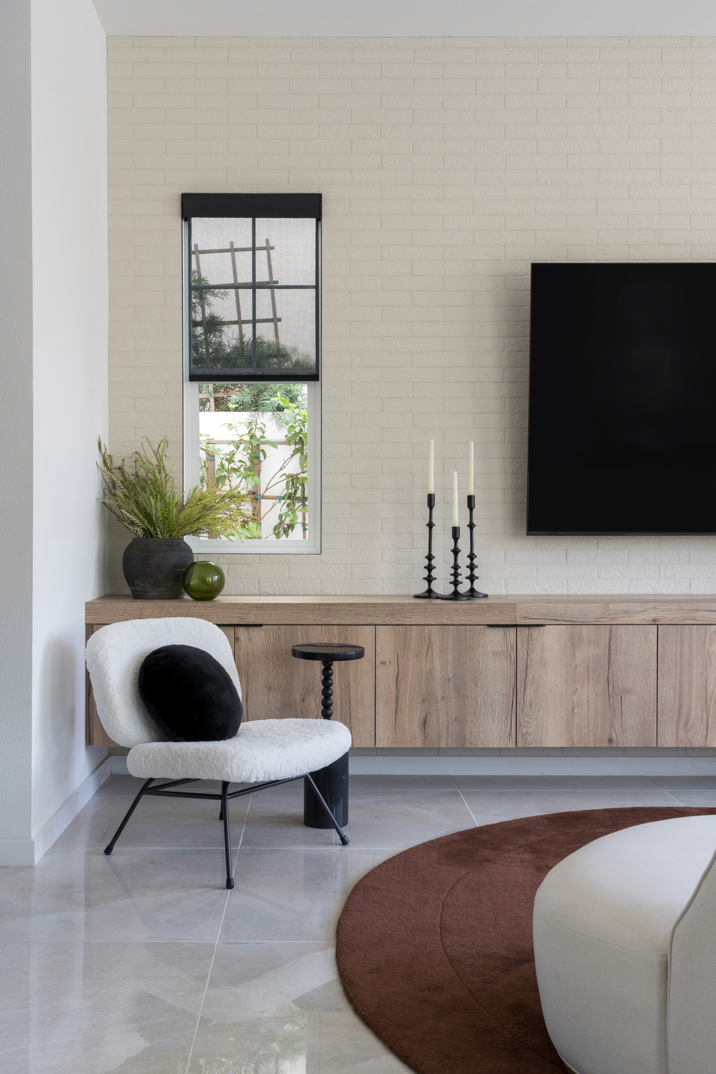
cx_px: 358
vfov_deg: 53.1
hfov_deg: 36.9
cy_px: 537
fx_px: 1074
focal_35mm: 36
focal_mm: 36
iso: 400
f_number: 13
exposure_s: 1/6
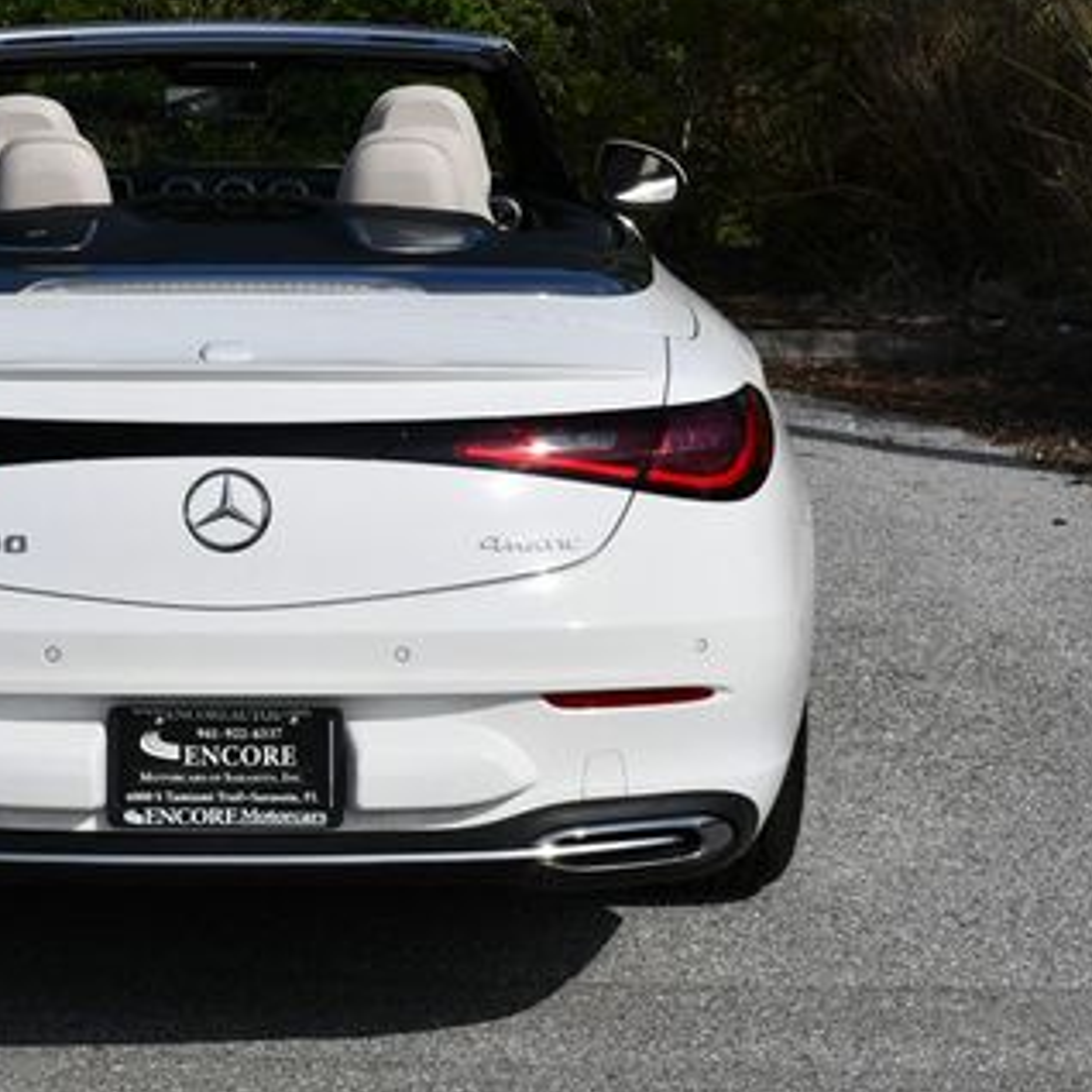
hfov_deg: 19.3
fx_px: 3176
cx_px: 179
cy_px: 467
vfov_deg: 19.5
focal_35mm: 89
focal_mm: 26
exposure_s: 1/400
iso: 100
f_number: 10
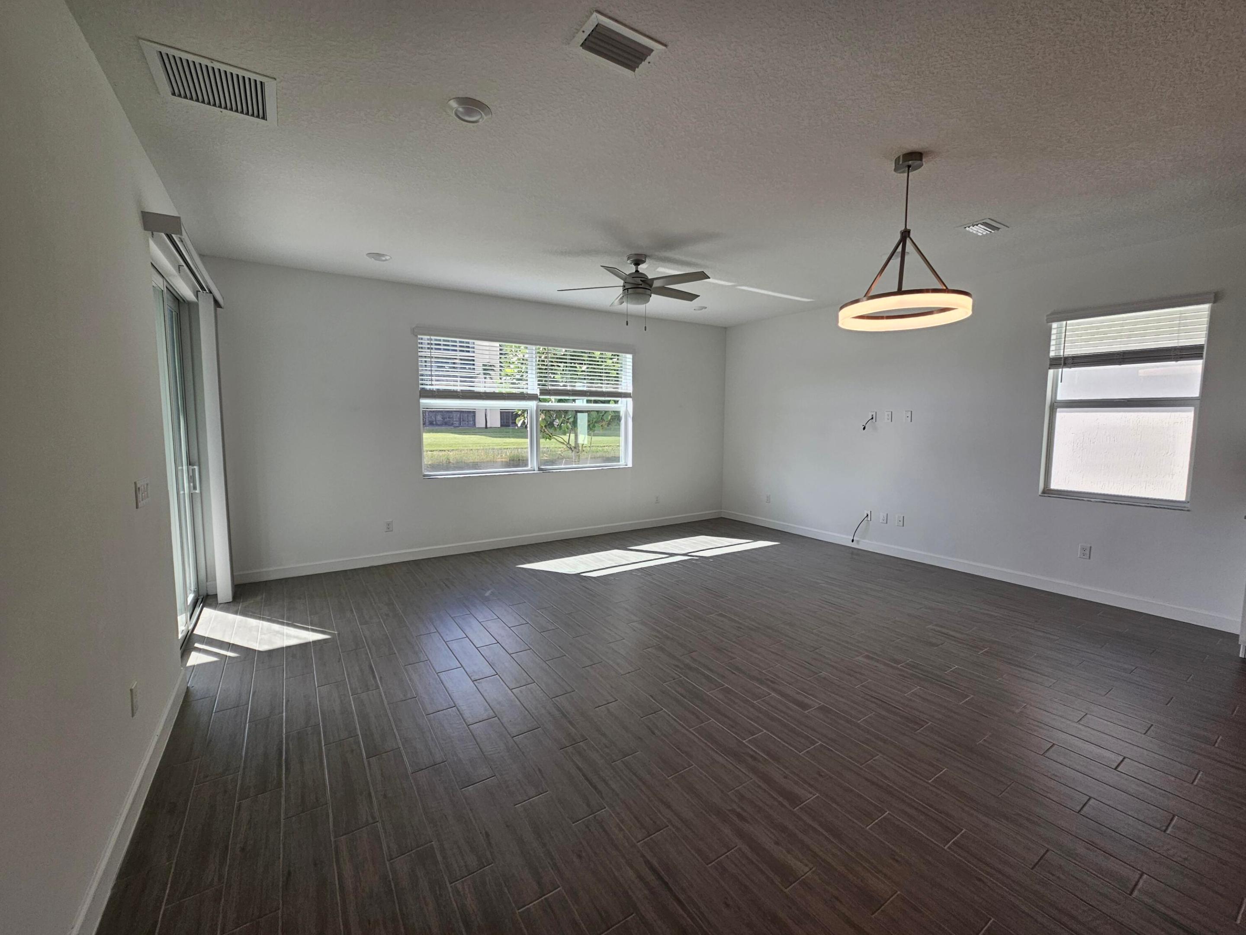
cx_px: 623
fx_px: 468
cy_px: 468
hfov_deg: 106.2
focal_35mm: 13
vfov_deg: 89.9
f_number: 2.2
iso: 50
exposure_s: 1/174
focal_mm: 2.2
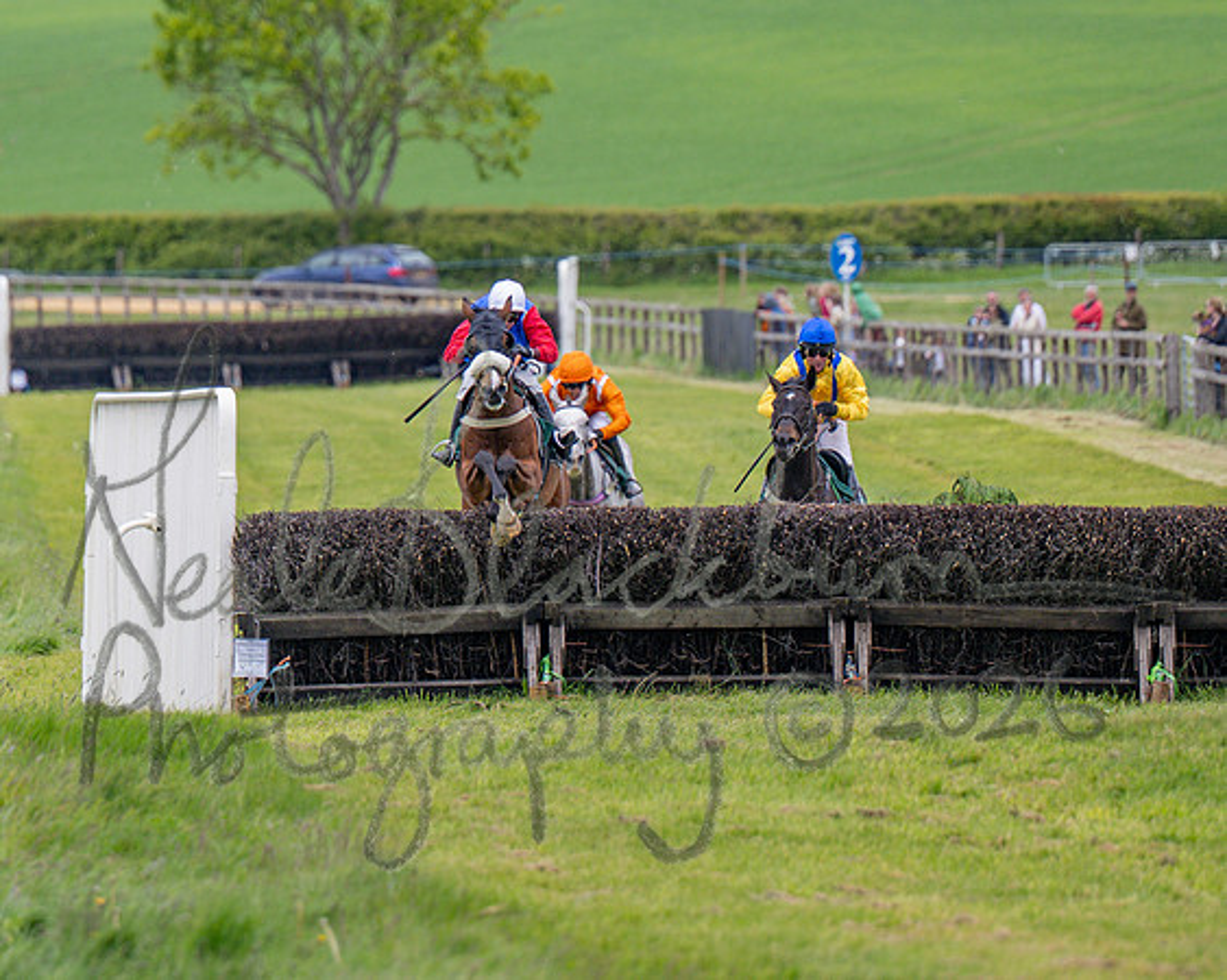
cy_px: 333
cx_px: 493
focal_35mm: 474
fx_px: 17208
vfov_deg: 3.3
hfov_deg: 4.1
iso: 200
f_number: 2.8
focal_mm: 175
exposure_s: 1/1600
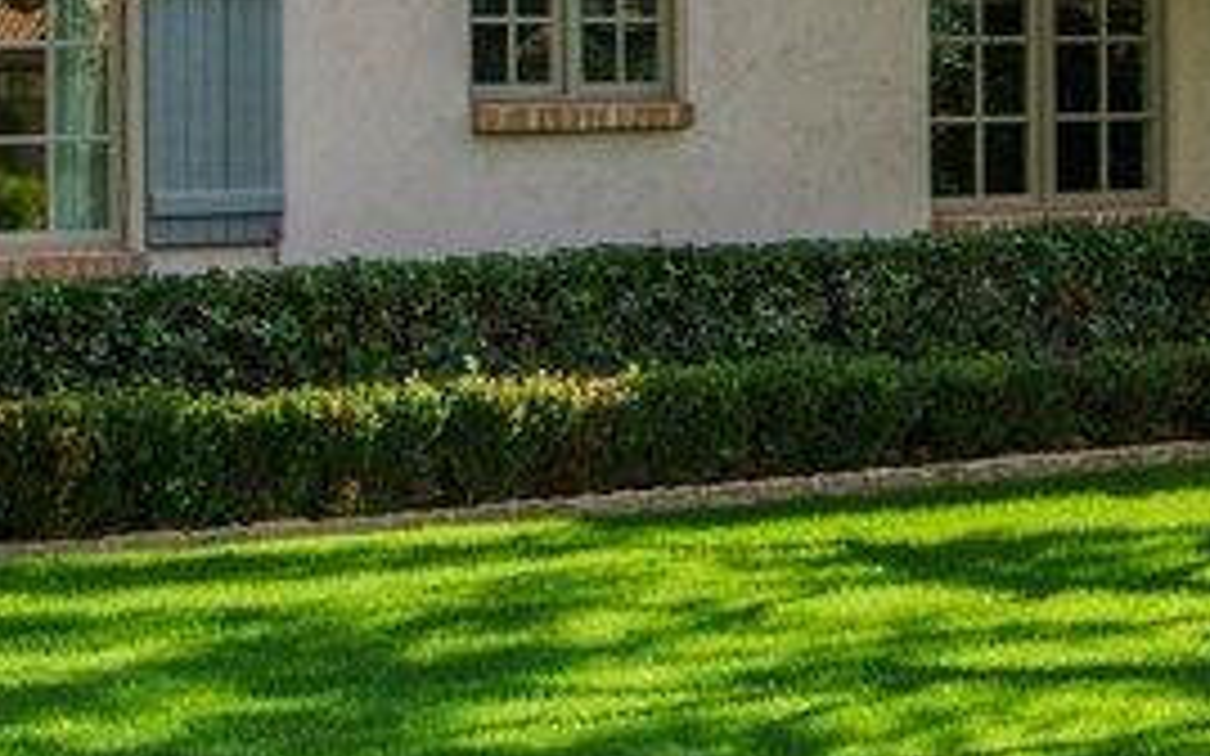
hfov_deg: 16.2
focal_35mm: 124
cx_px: 1435
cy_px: -45
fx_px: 4088
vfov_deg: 10.5
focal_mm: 16
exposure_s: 1/125
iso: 400
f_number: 13
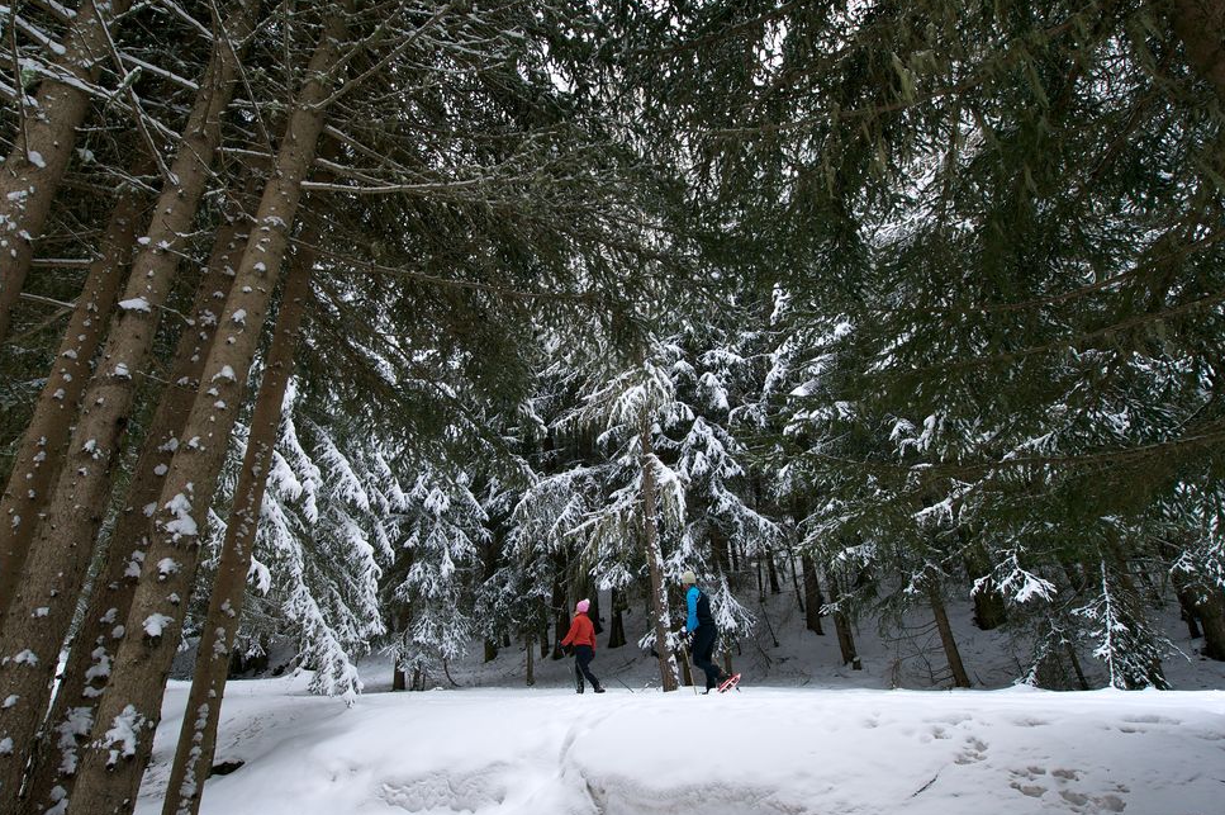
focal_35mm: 18
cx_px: 578
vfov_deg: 67.3
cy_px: 400
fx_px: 612
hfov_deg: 90.0
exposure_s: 1/200
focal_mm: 17
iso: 640
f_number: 7.1
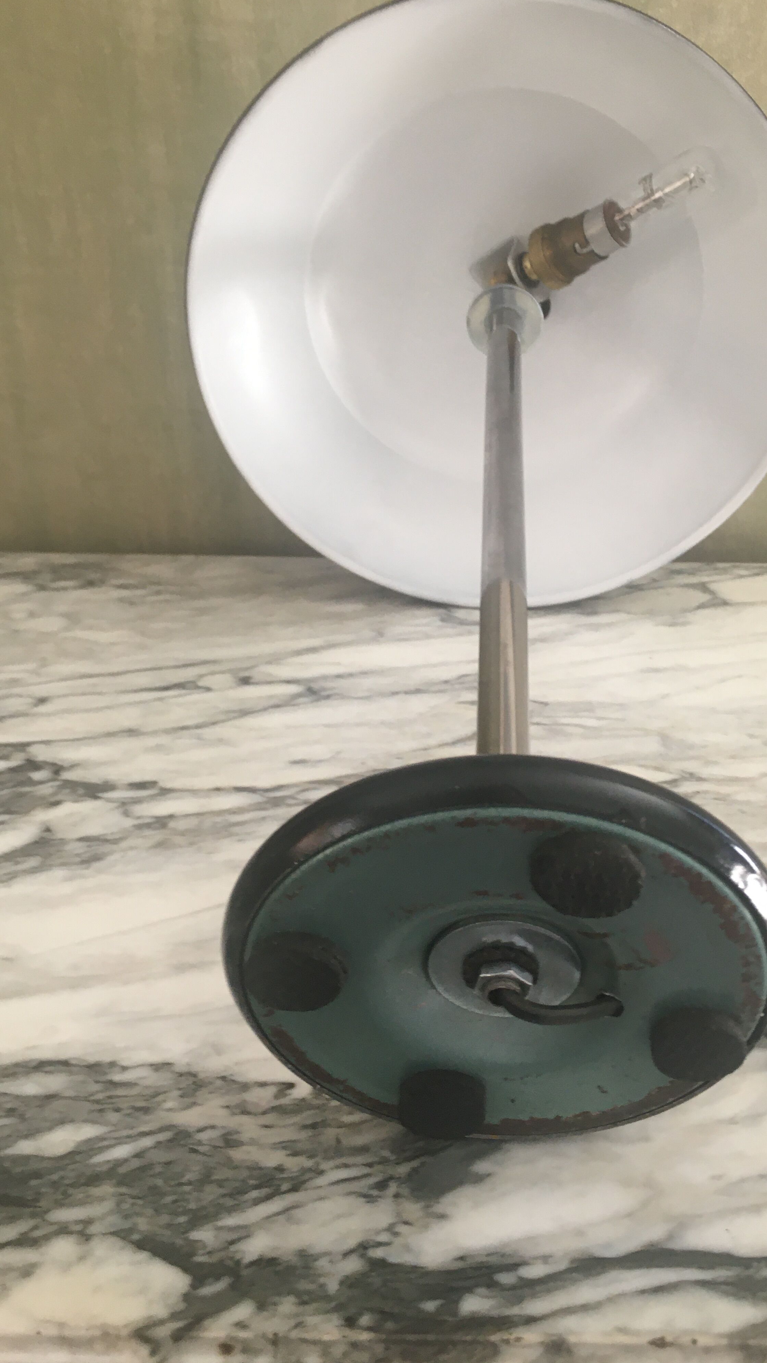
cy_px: 677
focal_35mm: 32
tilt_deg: -28.0
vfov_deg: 61.0
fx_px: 1157
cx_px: 458
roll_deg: -0.9
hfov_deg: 36.5
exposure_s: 1/33
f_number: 2.2
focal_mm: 4.15
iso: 80
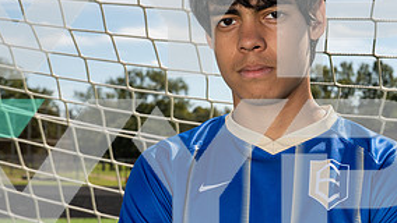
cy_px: 174
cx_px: 254
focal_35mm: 94
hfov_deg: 22.6
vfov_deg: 12.8
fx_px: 990
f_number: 8
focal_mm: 44
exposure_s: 1/250
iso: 100
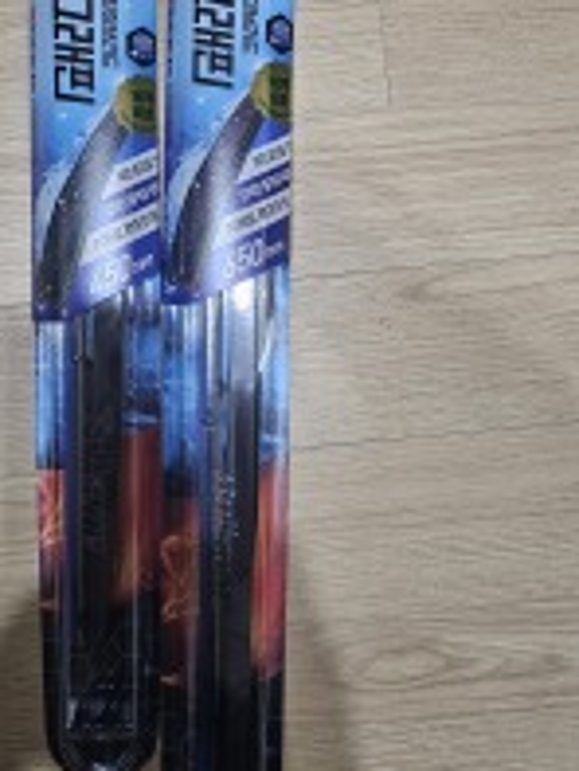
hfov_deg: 34.0
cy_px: 266
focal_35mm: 42
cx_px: 184
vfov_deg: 44.2
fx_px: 936
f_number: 1.7
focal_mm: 6.3
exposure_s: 1/120
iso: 640
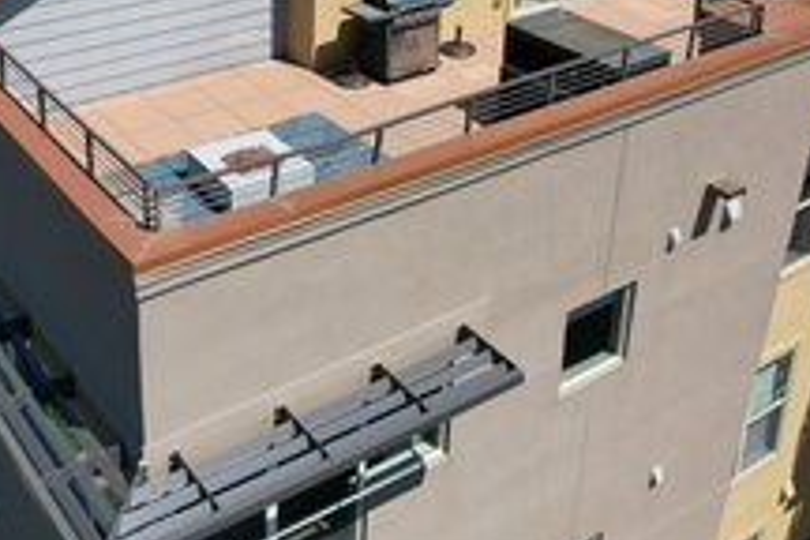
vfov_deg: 25.7
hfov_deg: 39.8
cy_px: -38
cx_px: 259
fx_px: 1102
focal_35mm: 49
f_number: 2.8
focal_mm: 8.38
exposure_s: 1/2500
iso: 100
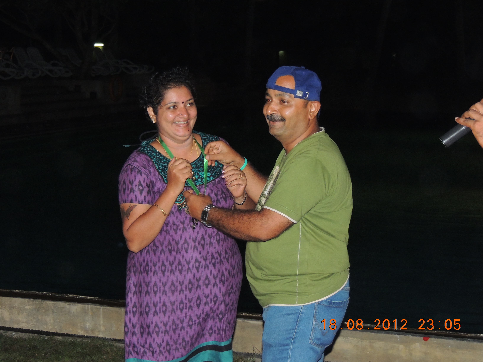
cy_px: 181
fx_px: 1046
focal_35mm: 75
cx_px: 242
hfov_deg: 26.0
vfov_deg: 19.6
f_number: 3.9
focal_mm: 13.3
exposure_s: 1/60
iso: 560
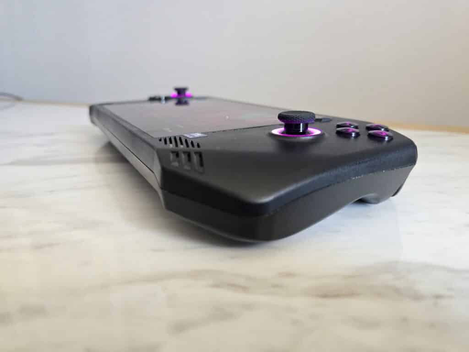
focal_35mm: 23
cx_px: 234
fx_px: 312
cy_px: 176
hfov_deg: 73.9
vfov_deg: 58.9
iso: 500
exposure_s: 1/120
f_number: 1.7
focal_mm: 6.3
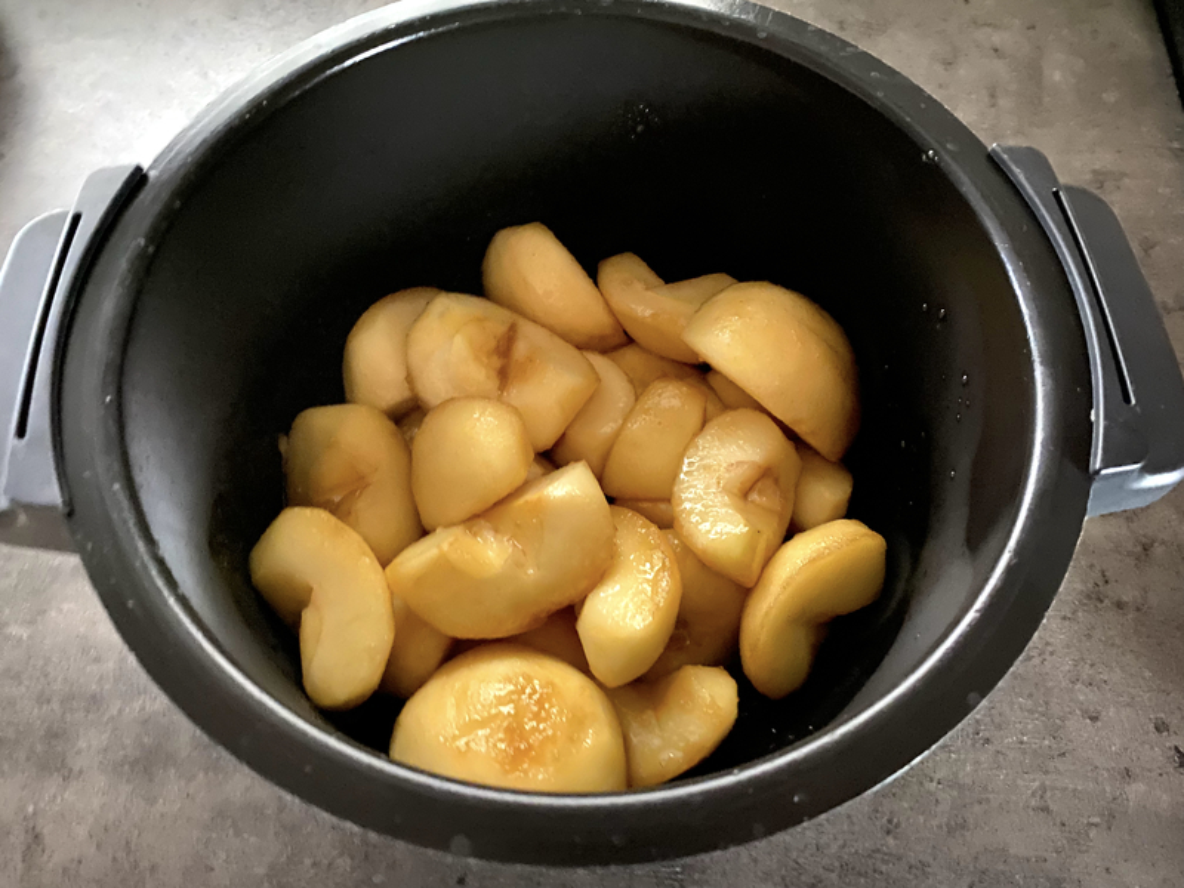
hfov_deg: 67.3
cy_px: 444
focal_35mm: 26
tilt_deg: -64.0
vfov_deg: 53.1
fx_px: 889
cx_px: 592
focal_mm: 4.25
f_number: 1.8
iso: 800
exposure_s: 1/4
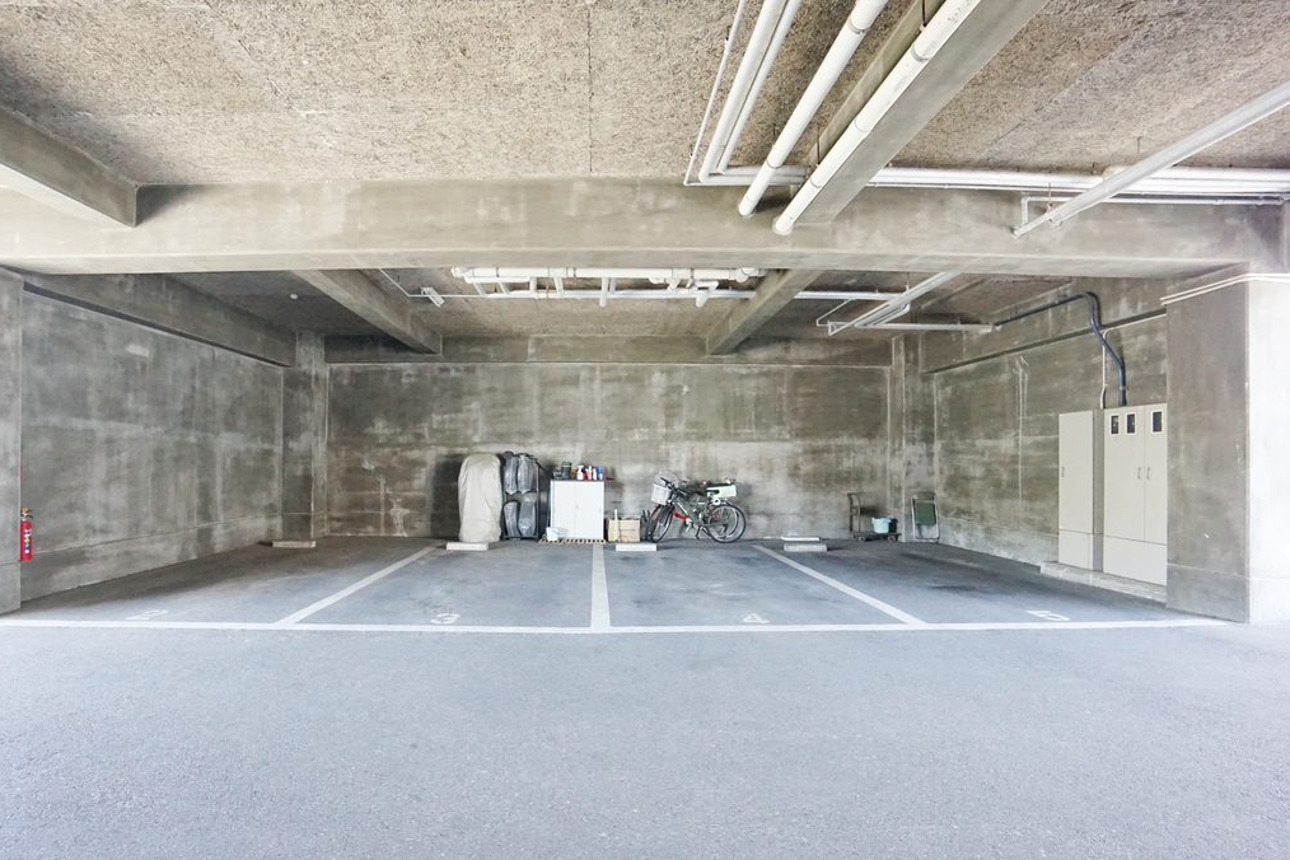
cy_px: 457
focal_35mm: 16
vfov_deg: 73.7
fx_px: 573
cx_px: 609
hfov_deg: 96.6
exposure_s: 1/125
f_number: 4
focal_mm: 10
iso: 3200
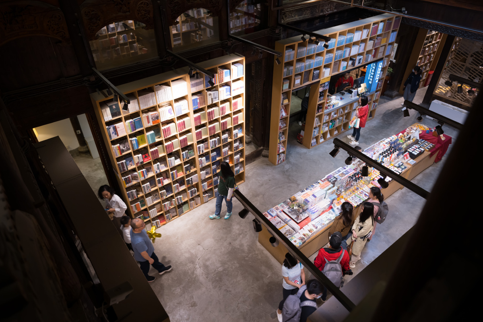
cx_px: 242
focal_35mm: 24
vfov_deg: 53.1
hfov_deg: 73.7
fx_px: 322
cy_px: 161
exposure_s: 1/30
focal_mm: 24
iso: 250
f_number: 3.2
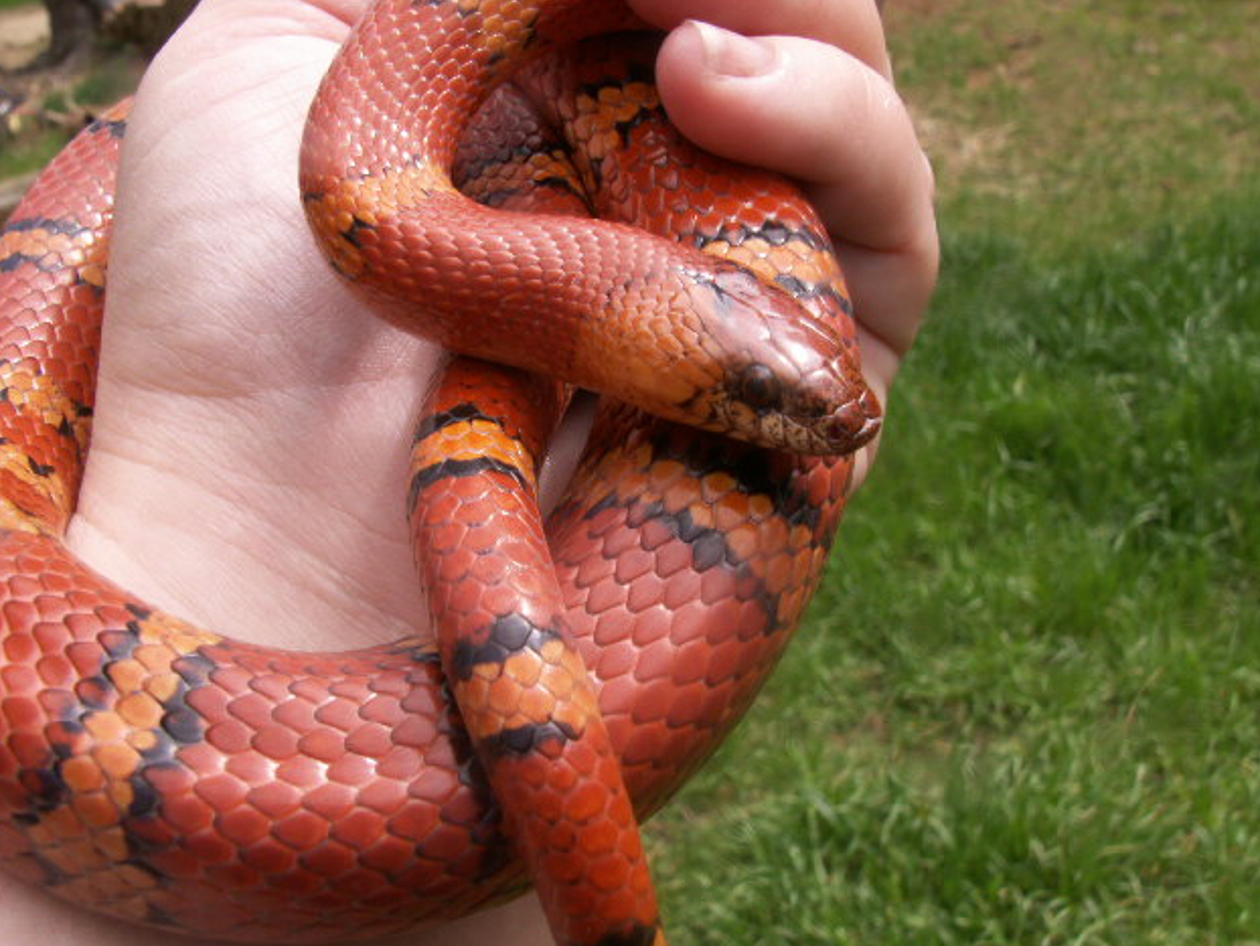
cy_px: 464
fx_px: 1311
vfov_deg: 39.7
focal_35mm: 36
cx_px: 620
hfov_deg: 51.3
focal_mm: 5.86
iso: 50
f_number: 5.6
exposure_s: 1/125
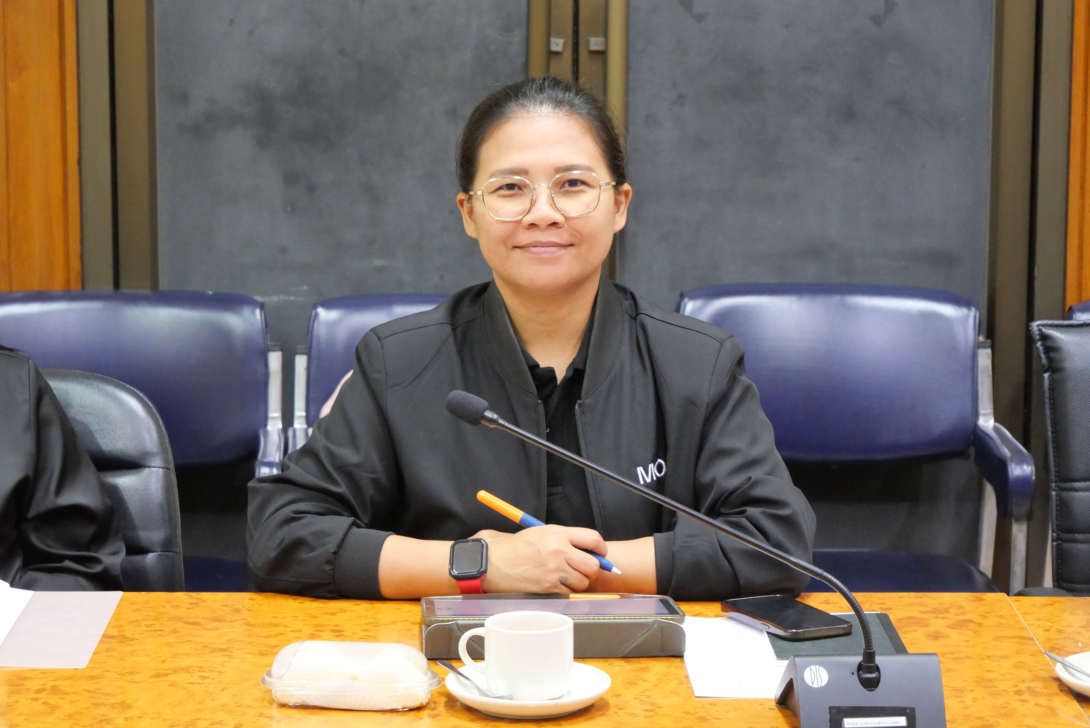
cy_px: 364
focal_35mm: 103
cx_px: 545
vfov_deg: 13.3
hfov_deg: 19.8
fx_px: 3120
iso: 3200
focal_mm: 50
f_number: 5.6
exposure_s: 1/15
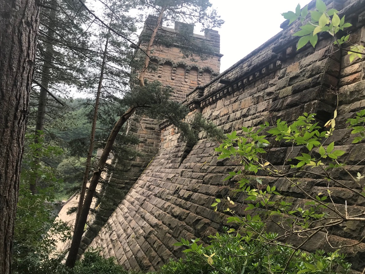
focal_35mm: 30
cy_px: 140
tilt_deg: +6.9
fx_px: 316
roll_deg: -4.3
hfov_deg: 60.0
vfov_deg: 46.8
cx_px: 186
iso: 20
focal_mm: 3.99
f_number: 1.8
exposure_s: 1/435
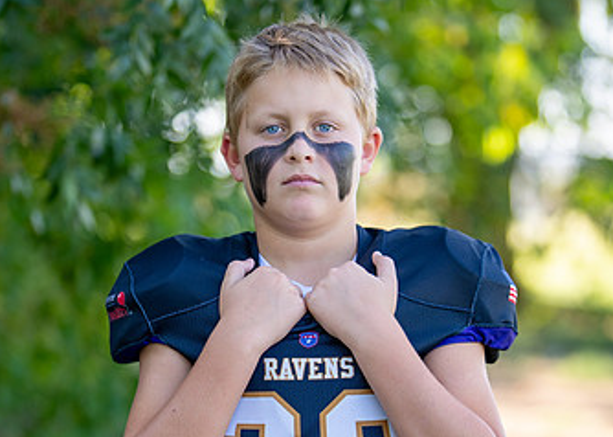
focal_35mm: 113
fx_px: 1966
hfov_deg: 17.7
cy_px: 295
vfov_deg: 12.7
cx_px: 336
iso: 100
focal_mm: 50
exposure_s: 1/1250
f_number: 1.2
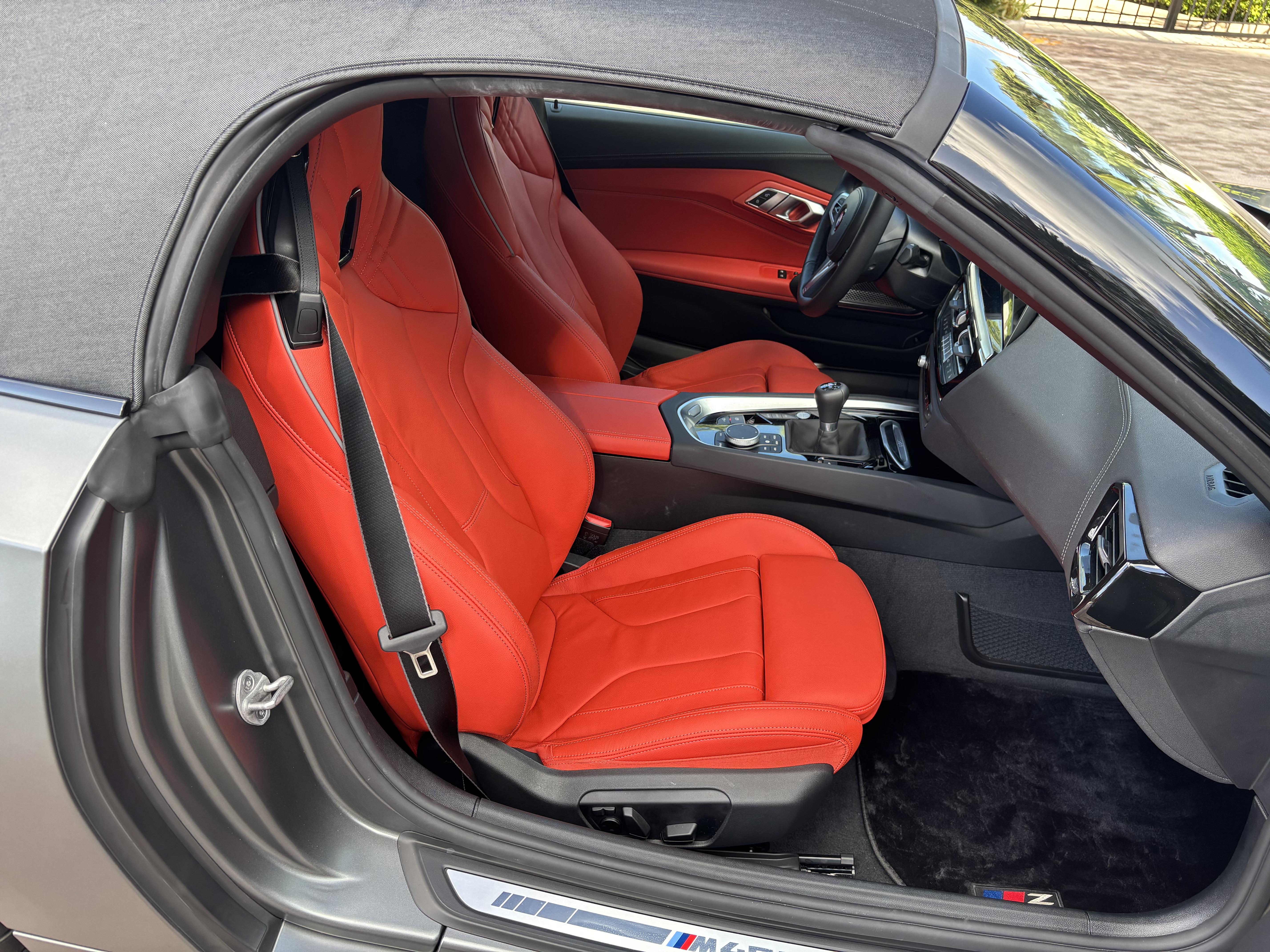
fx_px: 954
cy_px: 476
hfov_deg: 67.3
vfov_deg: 53.1
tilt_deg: -31.9
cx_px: 635
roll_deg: -4.7
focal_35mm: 26
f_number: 1.6
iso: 40
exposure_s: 1/121
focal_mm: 5.96
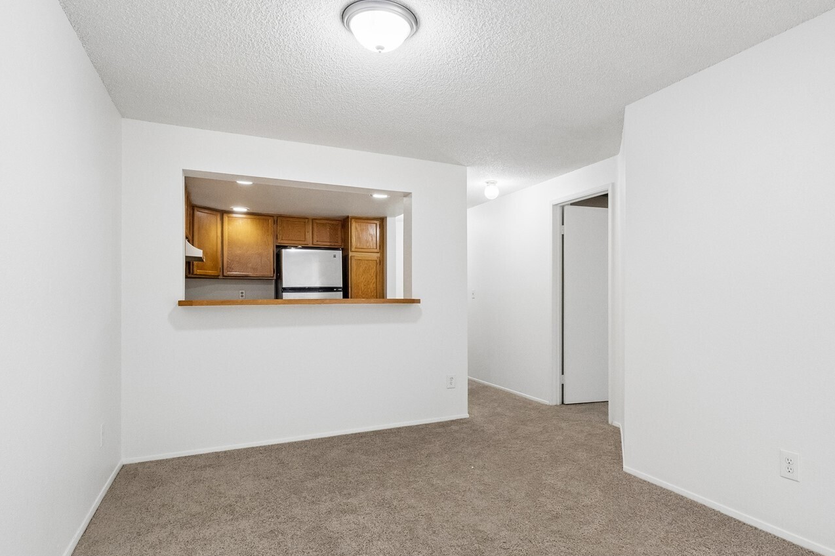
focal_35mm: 20
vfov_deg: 61.8
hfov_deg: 83.9
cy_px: 296
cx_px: 446
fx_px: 464
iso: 1000
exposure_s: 1/30
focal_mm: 10
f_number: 9
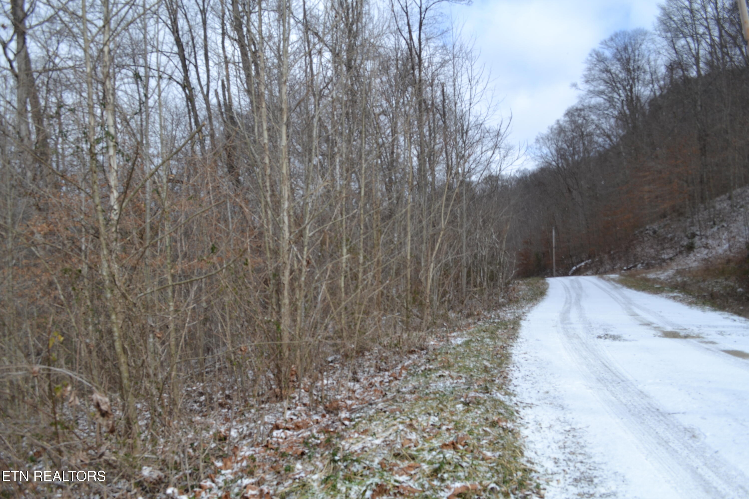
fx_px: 562
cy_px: 250
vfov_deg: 47.9
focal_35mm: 27
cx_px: 374
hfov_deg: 67.4
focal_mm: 18
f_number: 6.3
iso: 100
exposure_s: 1/160
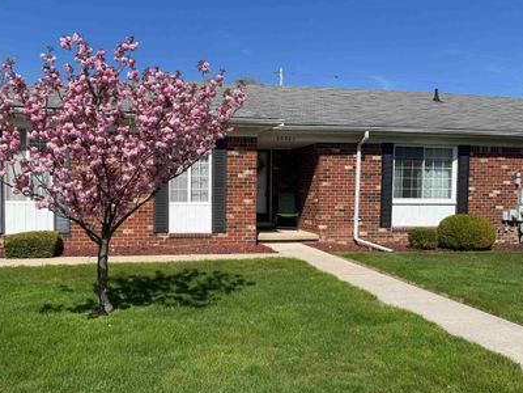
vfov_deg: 46.8
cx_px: 211
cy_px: 212
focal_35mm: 30
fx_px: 453
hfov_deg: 59.5
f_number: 1.78
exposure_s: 1/4608
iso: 80
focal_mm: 6.76
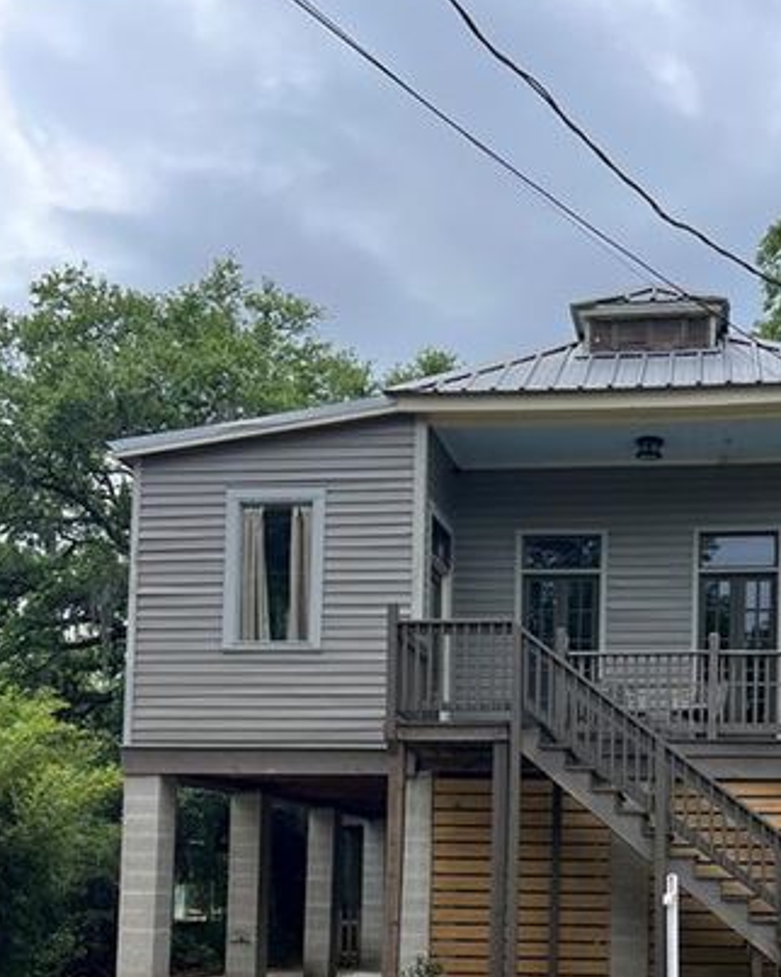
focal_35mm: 42
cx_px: 577
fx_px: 1214
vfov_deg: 41.9
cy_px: 782
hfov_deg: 34.9
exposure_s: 1/2457
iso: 50
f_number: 1.5
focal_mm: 5.7
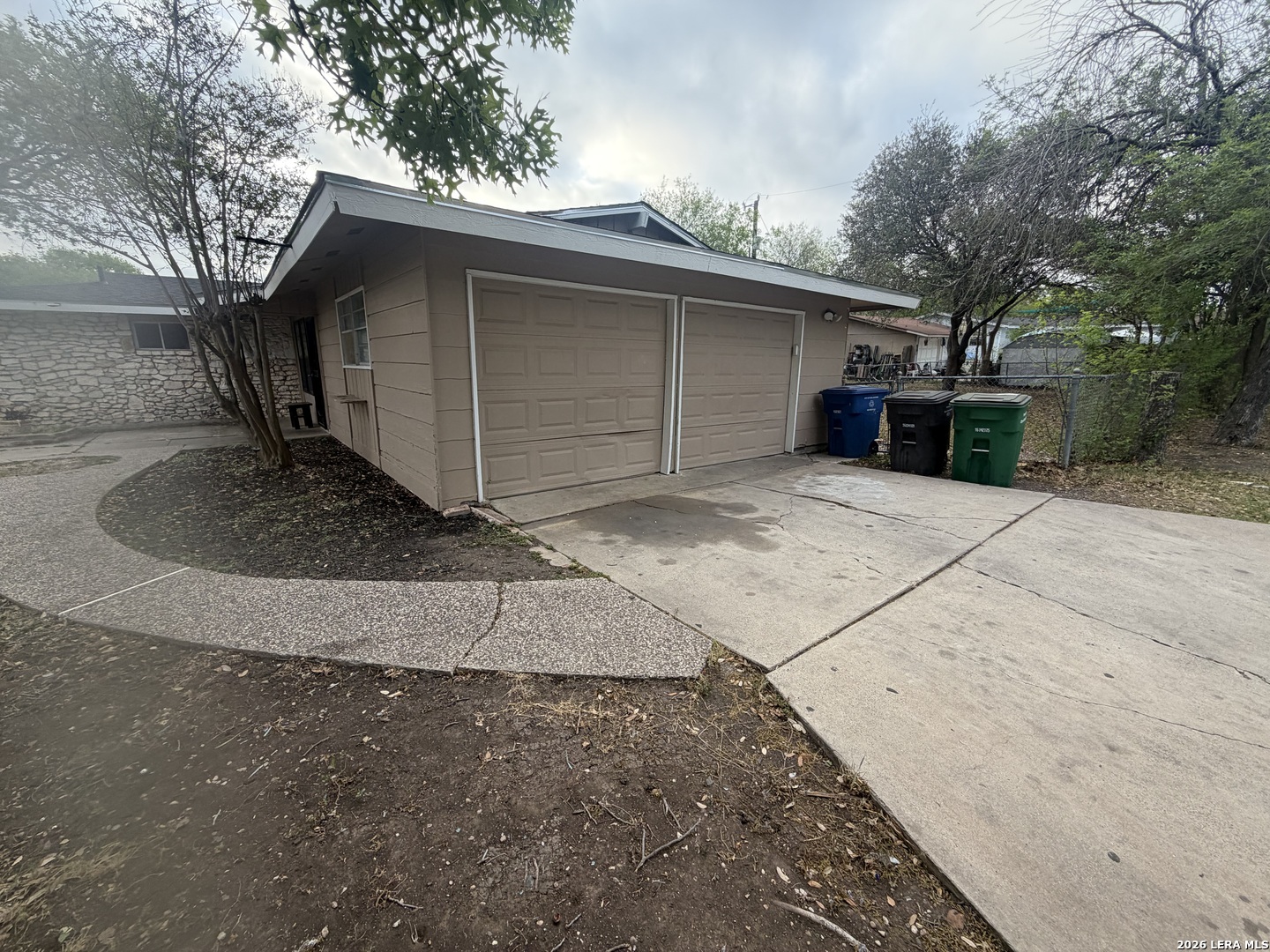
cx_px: 635
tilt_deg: -13.1
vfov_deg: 85.7
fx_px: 514
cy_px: 476
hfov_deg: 102.1
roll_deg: +0.1
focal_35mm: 14
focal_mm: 2.22
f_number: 2.2
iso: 50
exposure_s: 1/233
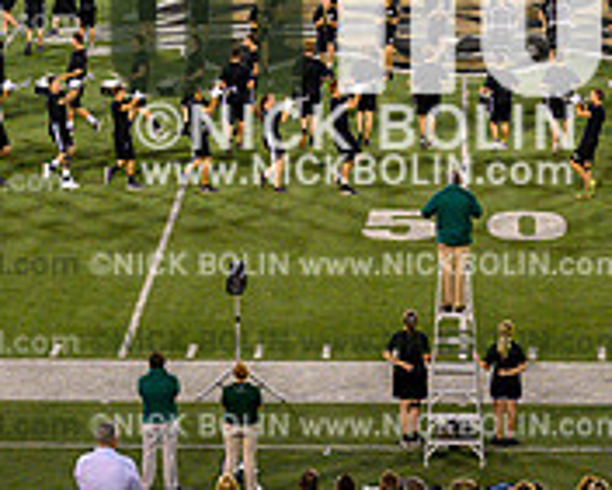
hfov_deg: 11.5
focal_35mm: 167
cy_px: 21
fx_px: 3027
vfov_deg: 9.2
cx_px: 355
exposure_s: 1/1000
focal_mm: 54
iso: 4000
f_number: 4
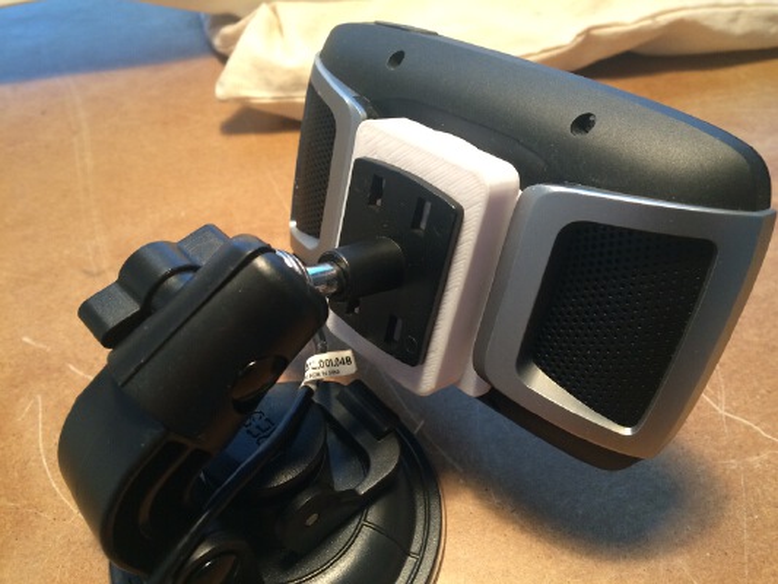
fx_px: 652
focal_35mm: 29
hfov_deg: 61.6
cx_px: 389
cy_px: 292
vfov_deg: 48.2
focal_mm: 4.15
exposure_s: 1/33
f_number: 2.2
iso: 200
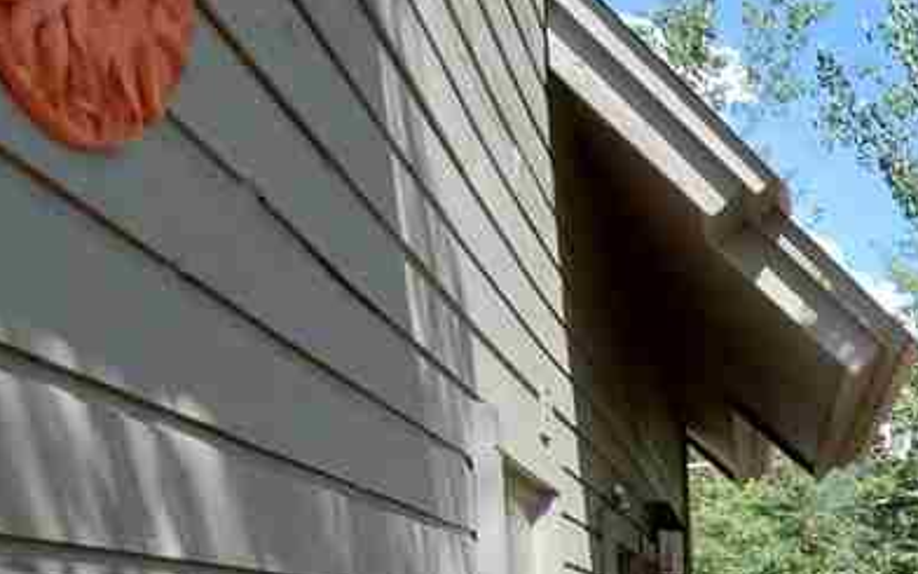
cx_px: 1454
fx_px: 1126
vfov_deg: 23.8
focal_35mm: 45
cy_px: 815
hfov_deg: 26.8
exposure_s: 1/455
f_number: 2.2
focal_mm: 1.8
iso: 50
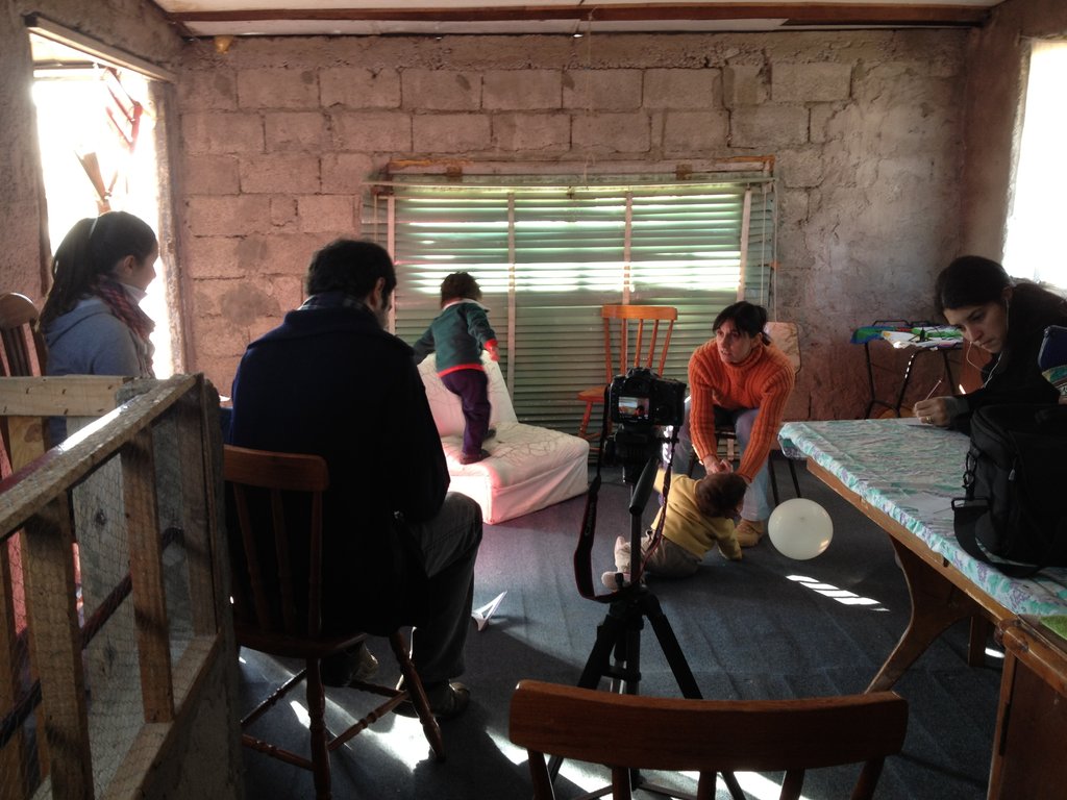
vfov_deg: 40.7
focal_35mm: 35
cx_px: 534
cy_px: 400
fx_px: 1079
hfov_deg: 52.6
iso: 64
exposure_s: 1/20
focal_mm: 4.28
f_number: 2.4
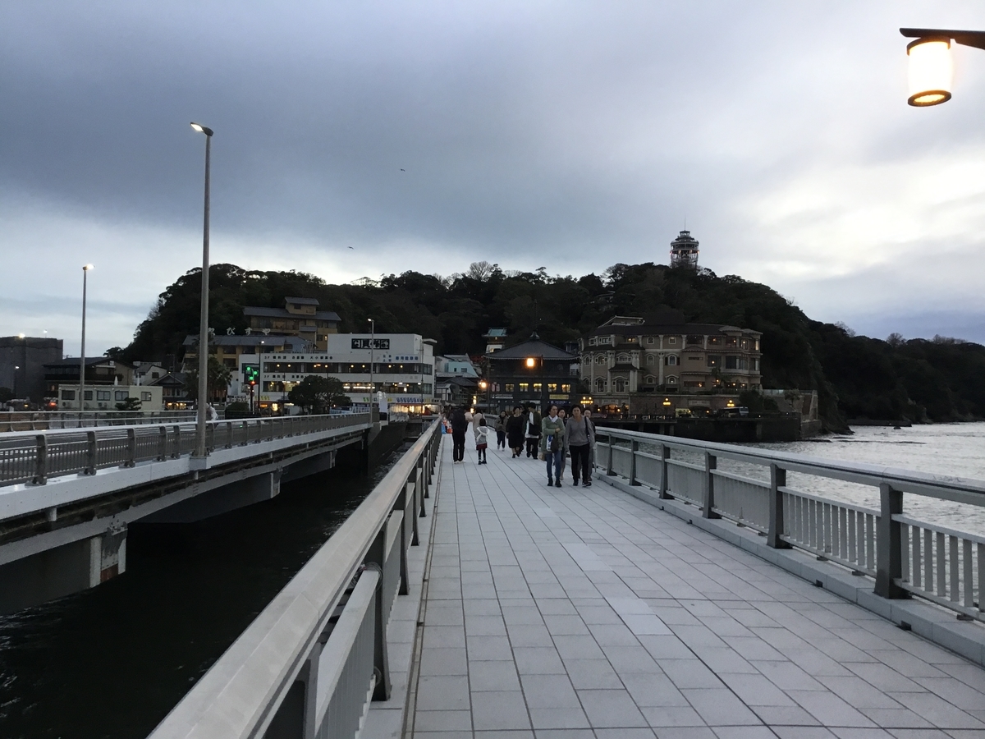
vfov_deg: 45.4
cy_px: 370
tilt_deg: +0.3
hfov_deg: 58.4
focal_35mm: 31
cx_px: 492
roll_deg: +0.3
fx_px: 882
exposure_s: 1/30
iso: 25
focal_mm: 3.3
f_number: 2.4
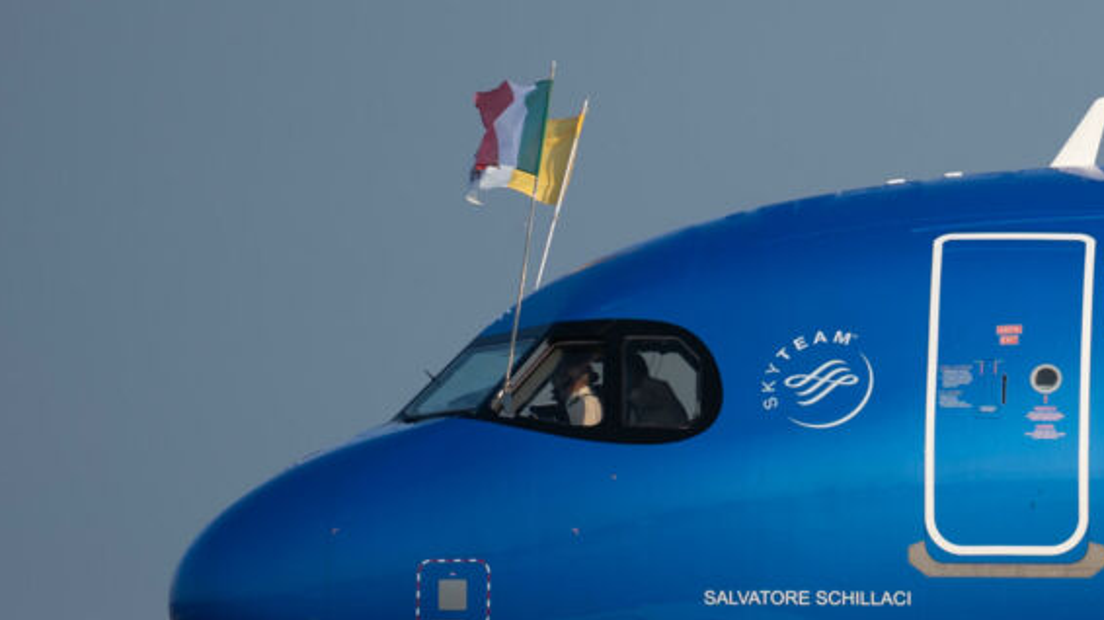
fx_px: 19491
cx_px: 1147
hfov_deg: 3.2
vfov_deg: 1.8
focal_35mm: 666
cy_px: 606
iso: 100
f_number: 4
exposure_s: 1/800
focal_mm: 200
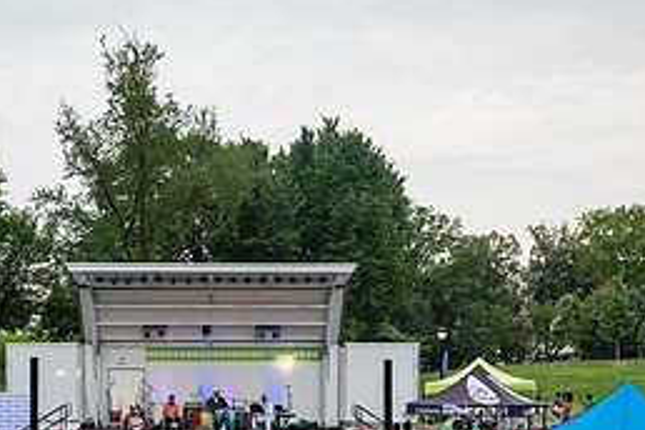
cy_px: 429
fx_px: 1003
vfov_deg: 23.2
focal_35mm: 56
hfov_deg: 35.2
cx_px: 198
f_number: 4.5
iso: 1000
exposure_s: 1/1000
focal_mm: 24
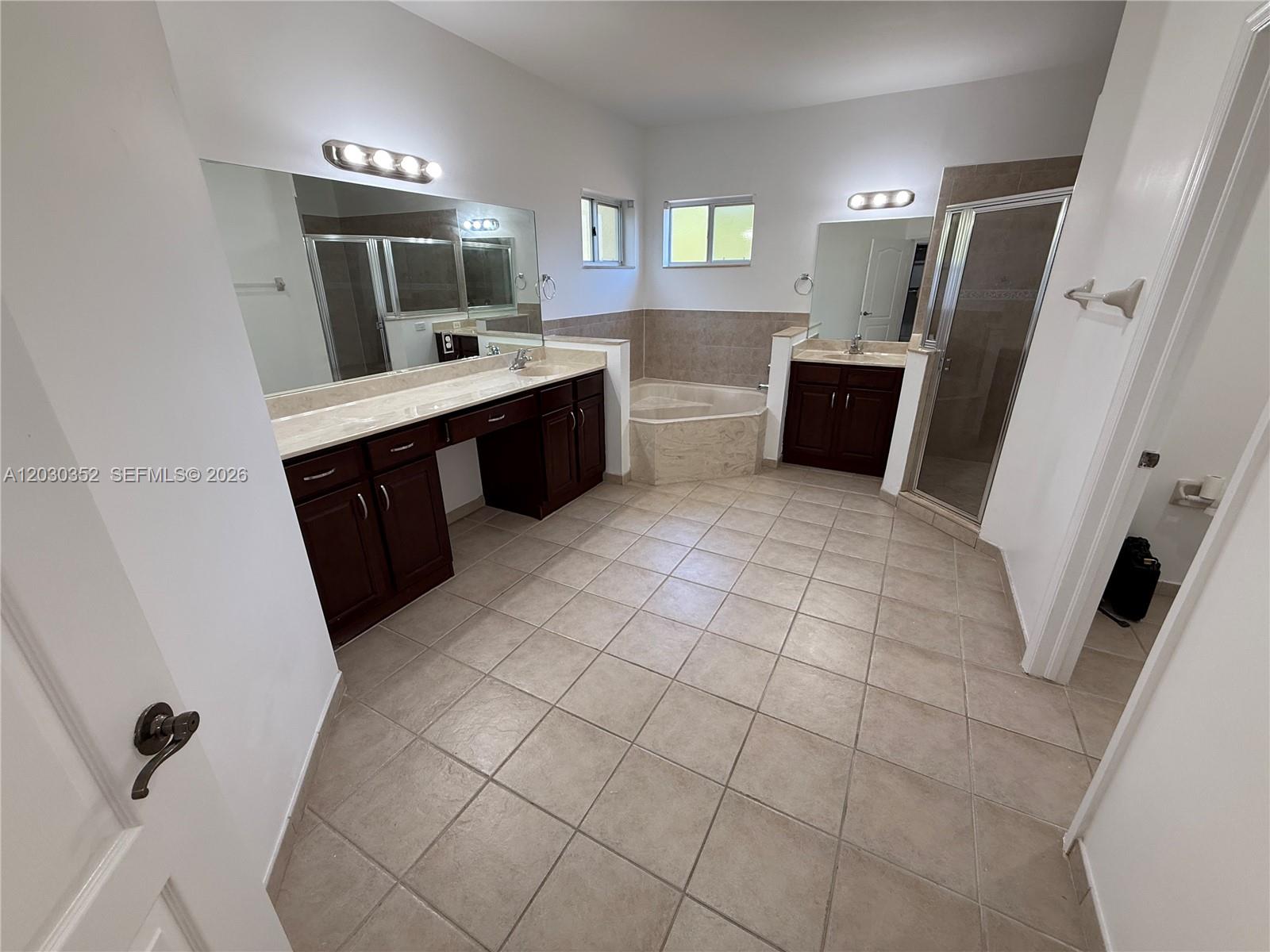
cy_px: 476
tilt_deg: -20.5
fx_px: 514
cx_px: 635
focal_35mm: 14
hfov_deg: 102.1
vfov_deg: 85.7
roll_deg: +0.3
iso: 160
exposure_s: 1/120
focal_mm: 2.22
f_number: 2.2
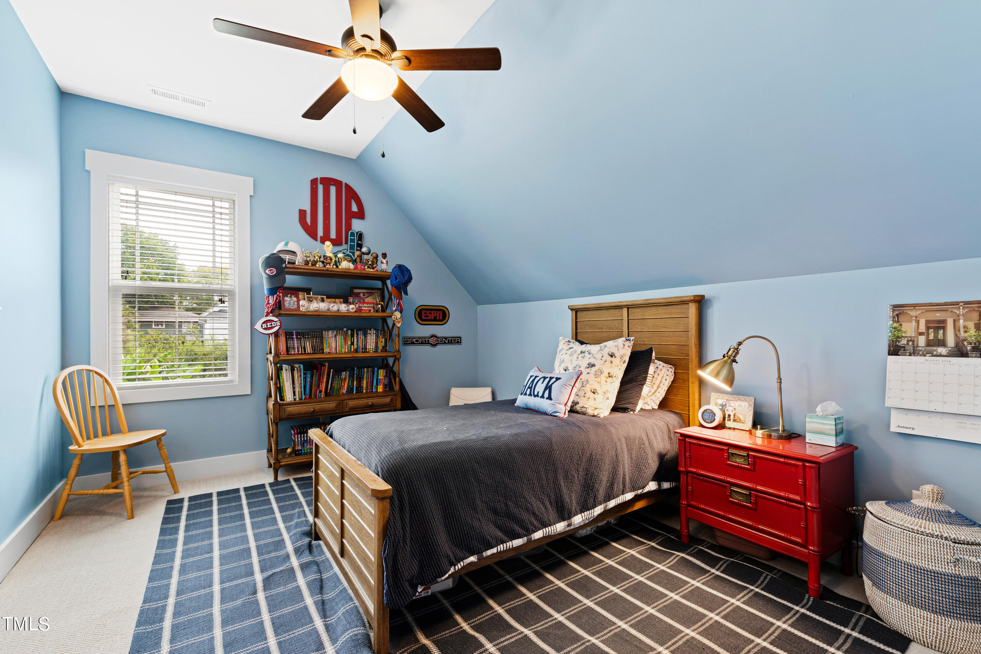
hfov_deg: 100.4
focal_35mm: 15
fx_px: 409
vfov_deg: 77.3
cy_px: 327
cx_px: 490
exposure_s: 2
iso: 100
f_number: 8
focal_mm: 10
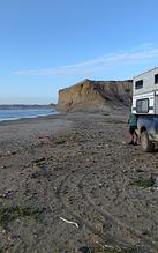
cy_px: 103
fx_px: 227
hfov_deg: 38.3
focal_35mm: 33
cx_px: 73
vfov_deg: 57.7
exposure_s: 1/649
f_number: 2.2
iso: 50
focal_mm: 1.65
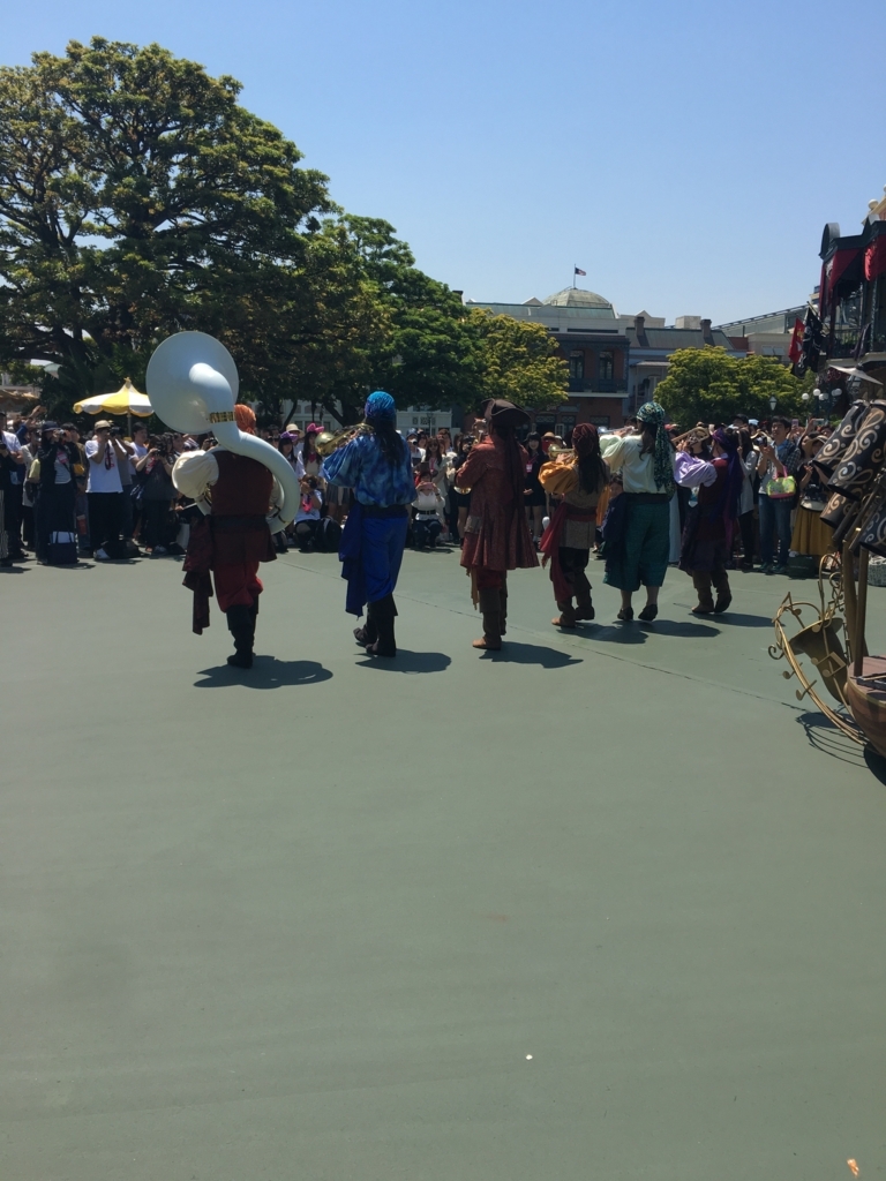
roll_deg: -0.4
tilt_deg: -7.2
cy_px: 590
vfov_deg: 61.7
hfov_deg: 48.2
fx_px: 990
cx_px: 443
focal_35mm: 29
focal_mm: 4.15
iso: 25
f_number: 2.2
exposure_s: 1/1789
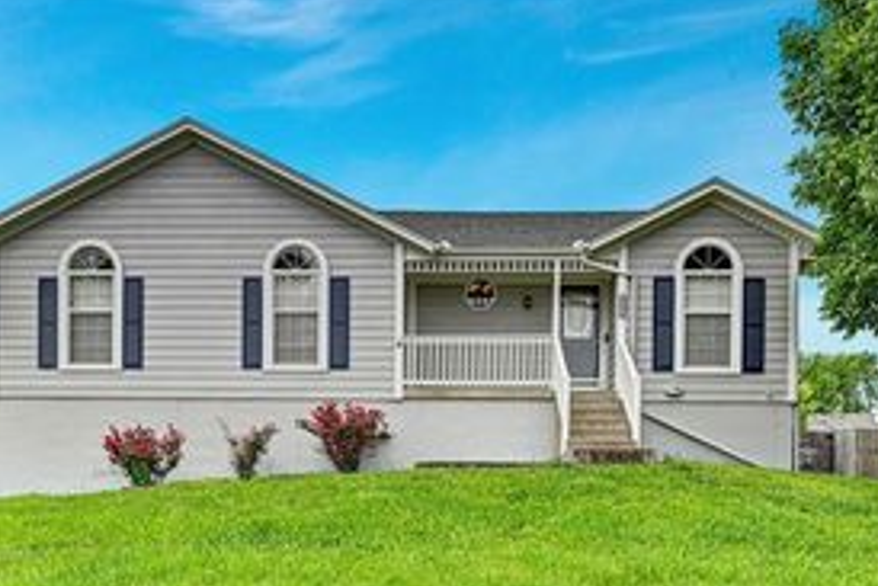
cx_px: 439
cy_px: 511
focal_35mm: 32
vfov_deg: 38.8
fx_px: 779
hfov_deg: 58.8
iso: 100
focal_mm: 17.5
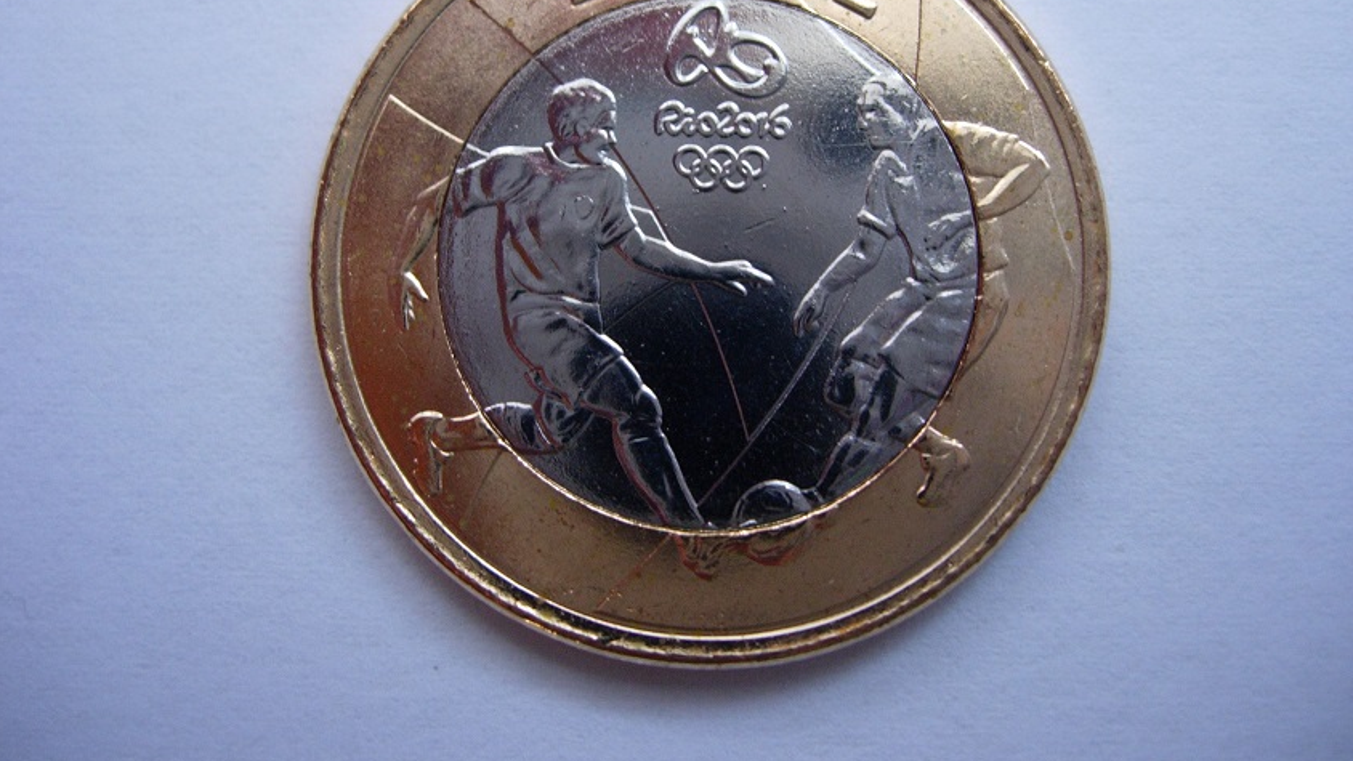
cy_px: 260
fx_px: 1507
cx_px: 680
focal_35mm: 42
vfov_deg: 28.2
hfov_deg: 48.4
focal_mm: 7.8
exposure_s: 1/32
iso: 94
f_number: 2.8
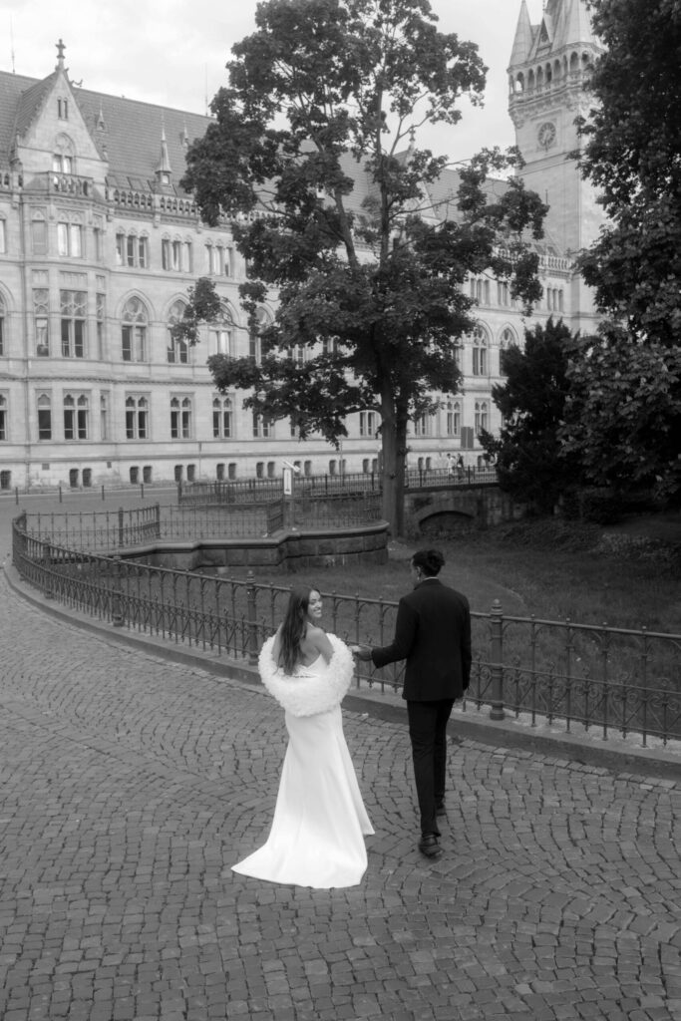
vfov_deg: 54.4
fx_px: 993
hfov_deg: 37.9
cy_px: 510
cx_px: 340
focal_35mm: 35
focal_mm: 35
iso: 500
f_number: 8
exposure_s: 1/125
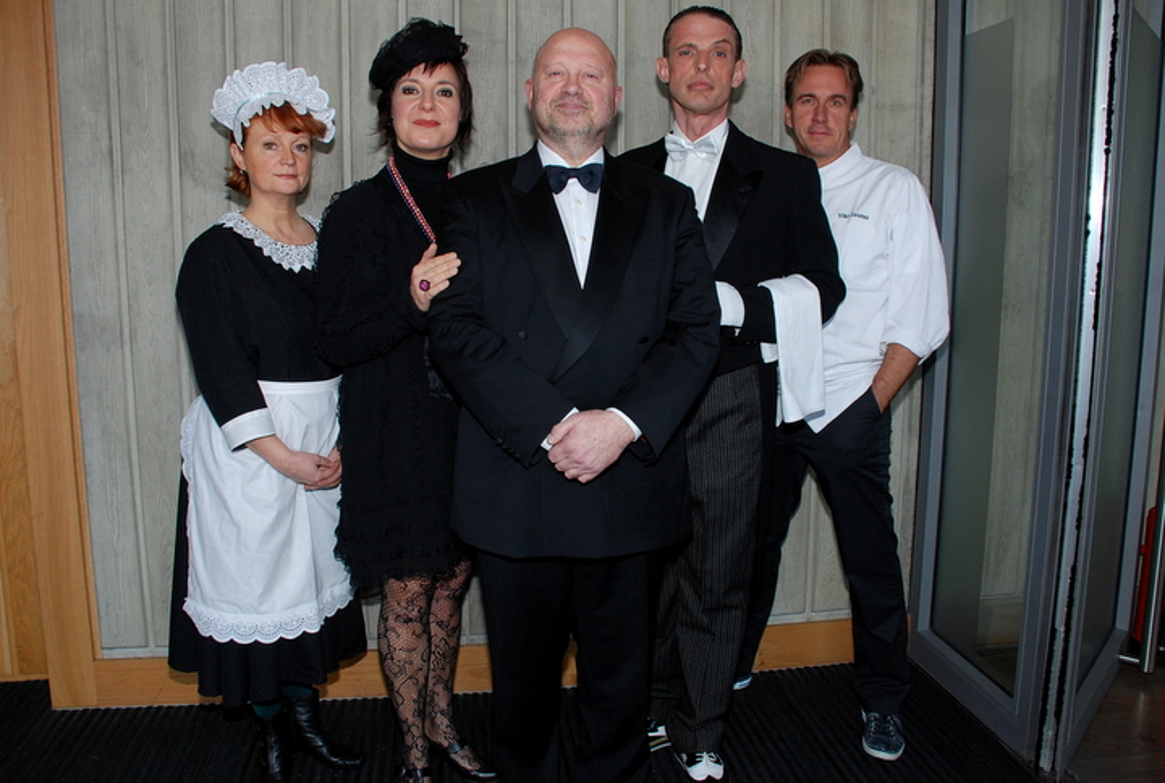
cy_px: 392
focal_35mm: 27
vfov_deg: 48.2
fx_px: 876
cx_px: 582
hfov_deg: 67.2
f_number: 5.6
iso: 320
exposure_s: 1/60
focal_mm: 18
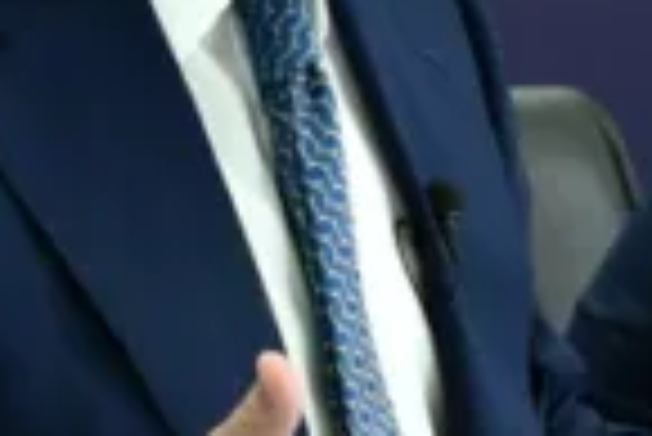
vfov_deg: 2.5
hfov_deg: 3.8
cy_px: -321
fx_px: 9862
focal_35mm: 544
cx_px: 180
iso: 6400
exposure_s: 1/500
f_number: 4.5
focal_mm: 77
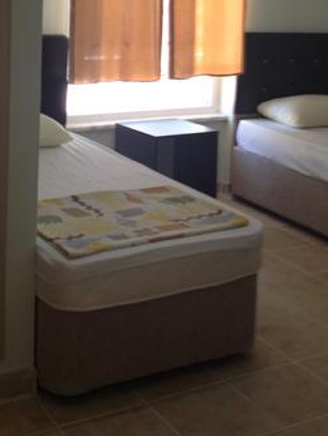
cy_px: 21
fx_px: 845
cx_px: 140
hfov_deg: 21.9
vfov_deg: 27.6
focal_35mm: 67
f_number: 2.4
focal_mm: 4.28
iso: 64
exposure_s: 1/20
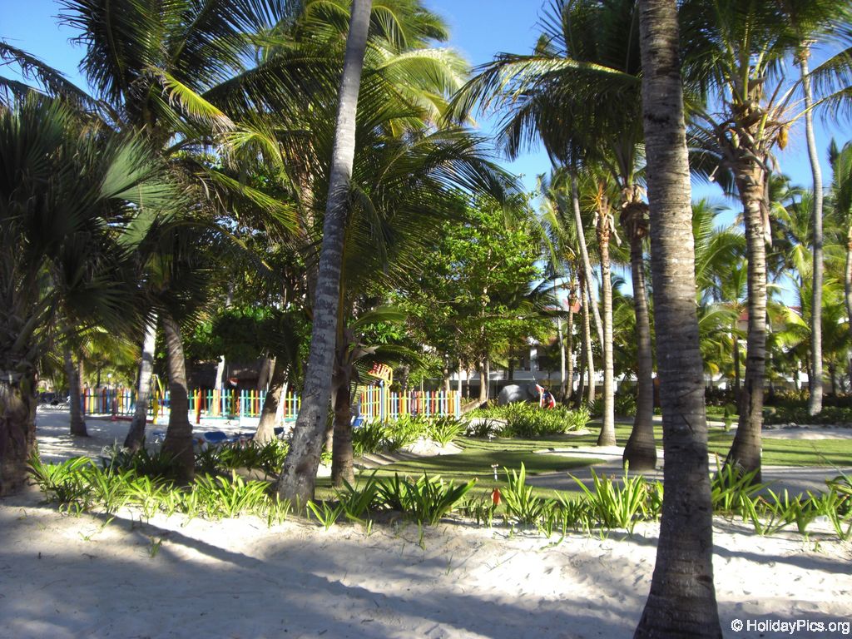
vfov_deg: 37.7
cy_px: 320
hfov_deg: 49.0
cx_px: 426
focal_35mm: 38
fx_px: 935
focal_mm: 6.2
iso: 64
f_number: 2.7
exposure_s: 1/500
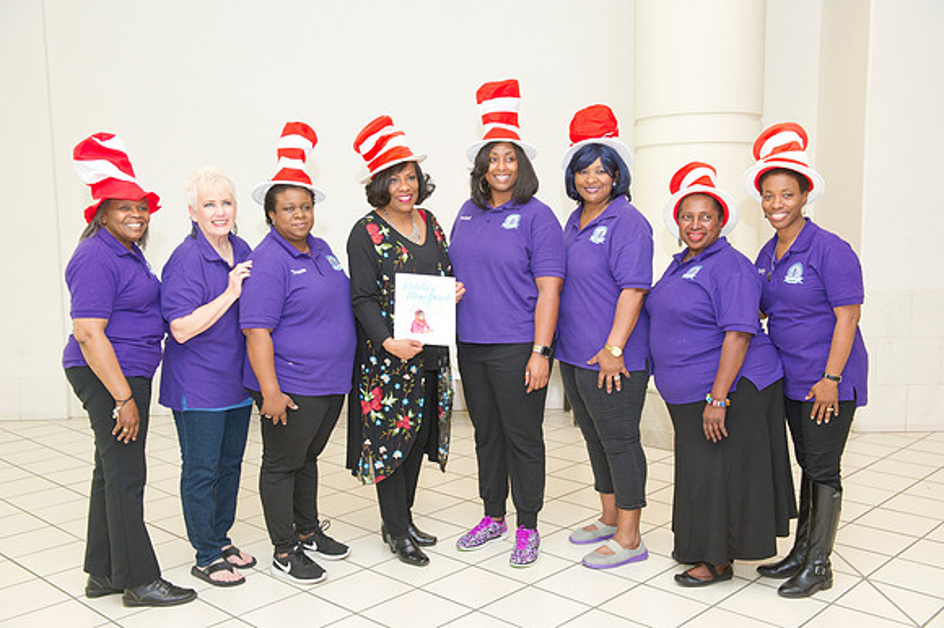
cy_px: 314
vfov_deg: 36.8
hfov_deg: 53.2
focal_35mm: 36
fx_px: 943
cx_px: 472
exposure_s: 1/200
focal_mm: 36
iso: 1250
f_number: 5.6
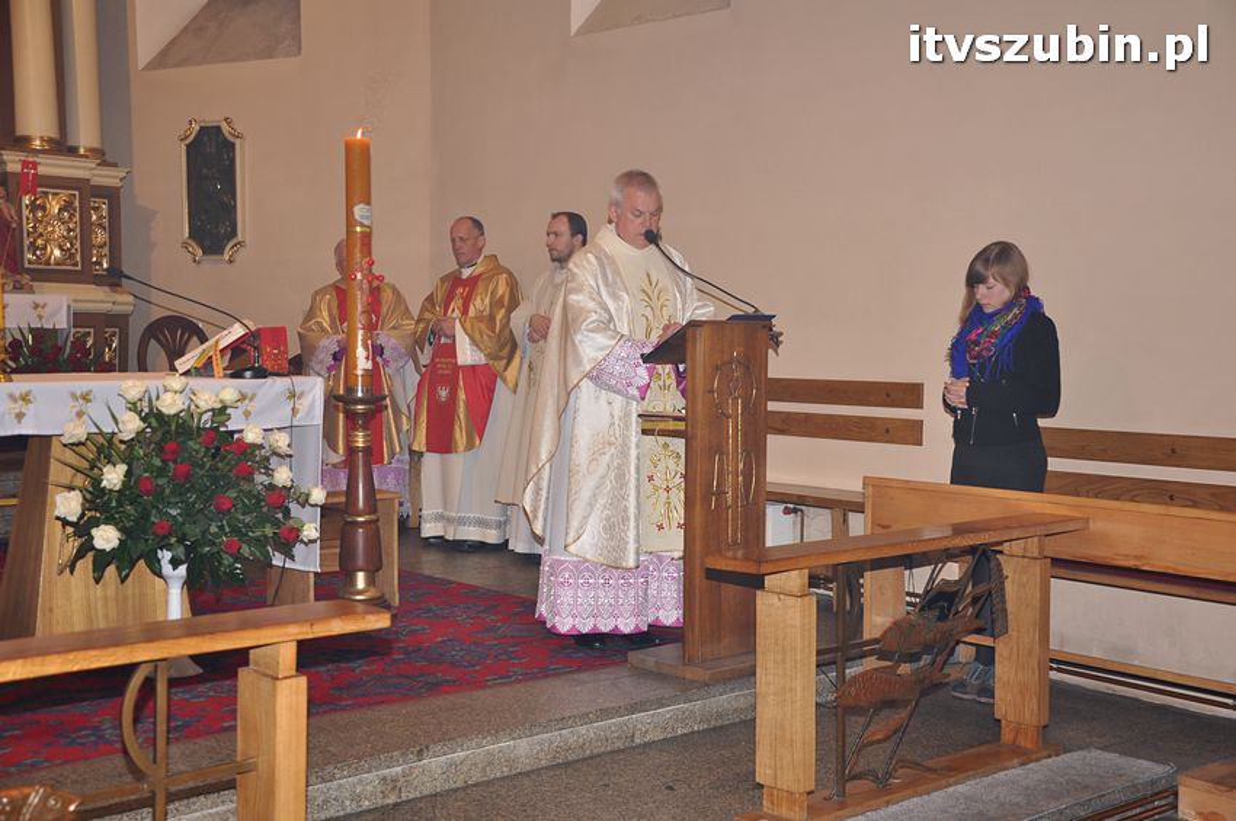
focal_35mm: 45
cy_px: 410
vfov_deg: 29.8
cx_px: 618
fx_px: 1543
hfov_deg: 43.6
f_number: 5
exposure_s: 1/60
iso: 500
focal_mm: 30
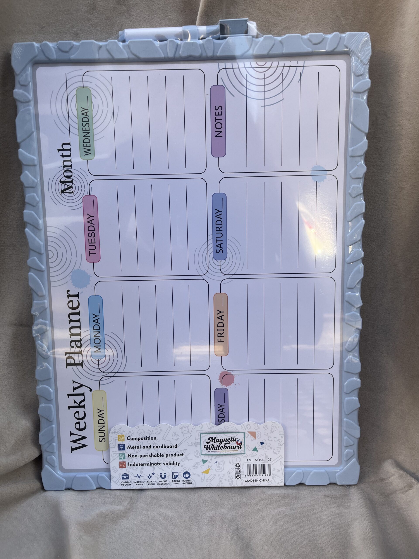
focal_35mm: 26
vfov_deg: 67.3
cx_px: 210
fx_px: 420
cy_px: 280
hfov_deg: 53.1
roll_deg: +0.5
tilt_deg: -19.8
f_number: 1.6
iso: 50
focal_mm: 5.1
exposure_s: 1/406
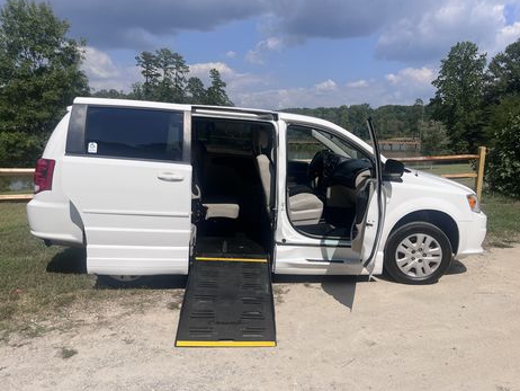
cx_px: 261
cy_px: 199
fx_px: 406
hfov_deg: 65.3
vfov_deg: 51.4
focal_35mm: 27
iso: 50
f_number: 1.6
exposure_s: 1/7353
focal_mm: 5.1
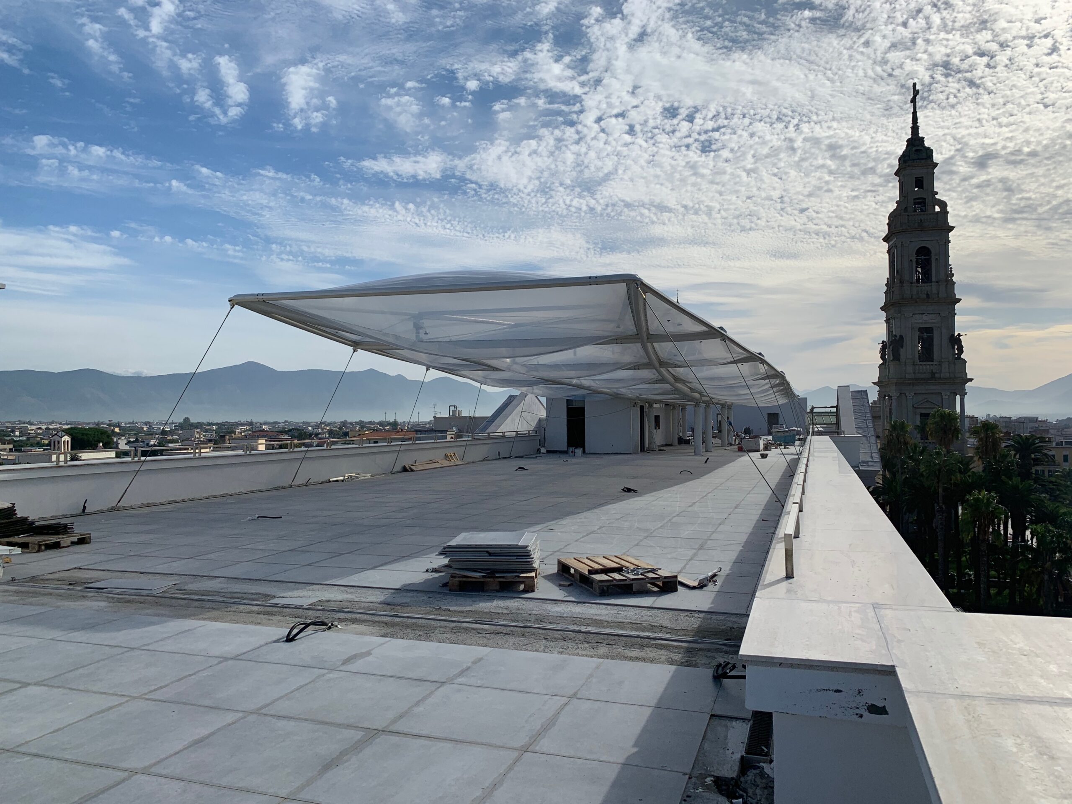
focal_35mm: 26
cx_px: 536
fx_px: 805
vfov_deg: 53.1
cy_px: 402
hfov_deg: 67.3
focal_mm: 4.25
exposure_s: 1/6061
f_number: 1.8
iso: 25
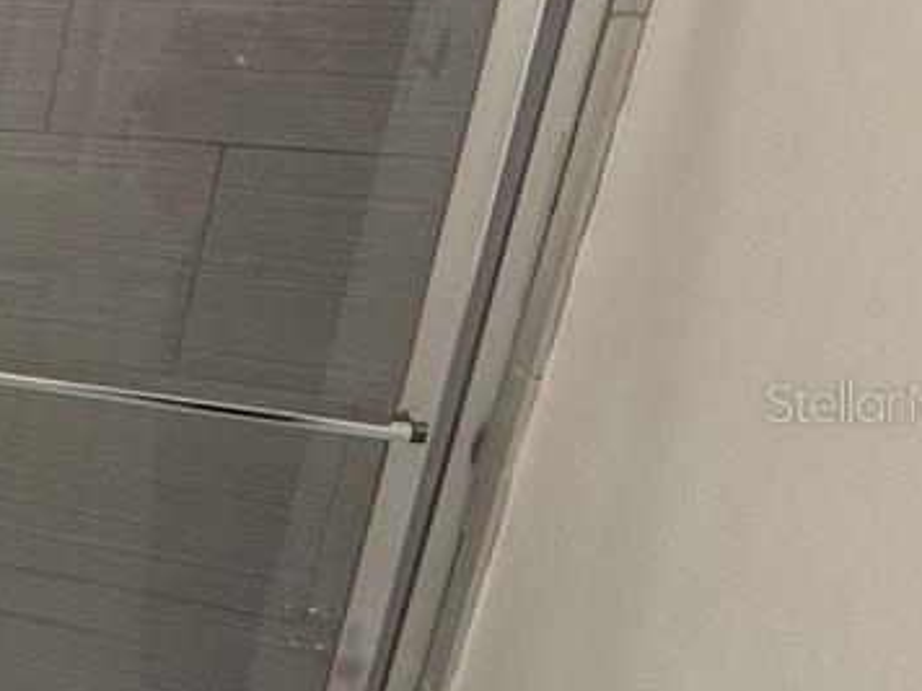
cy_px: 401
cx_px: -1062
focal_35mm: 63
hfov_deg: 17.4
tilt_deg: -14.4
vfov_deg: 23.3
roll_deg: -2.3
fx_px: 1678
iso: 125
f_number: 2.2
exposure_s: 1/120
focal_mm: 2.22
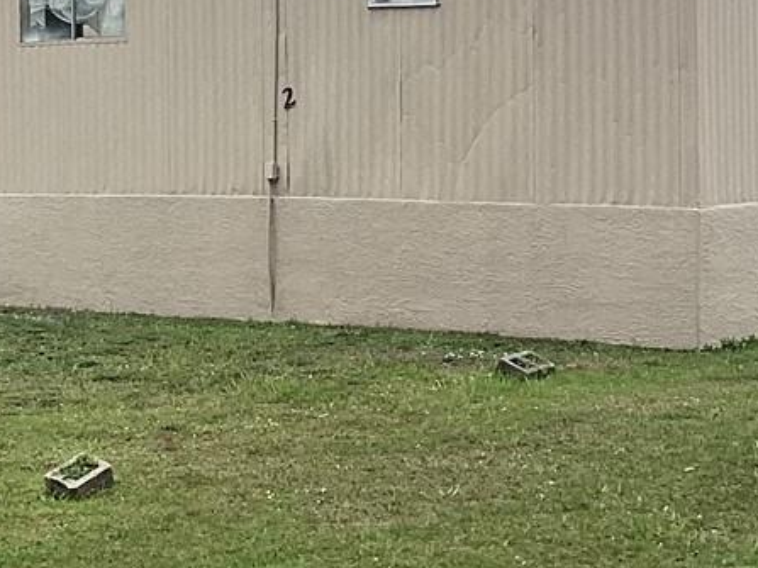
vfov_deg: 13.2
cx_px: 307
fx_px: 2430
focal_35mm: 111
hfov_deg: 17.7
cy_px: 41
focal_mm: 3.3
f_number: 2.4
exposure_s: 1/741
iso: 25
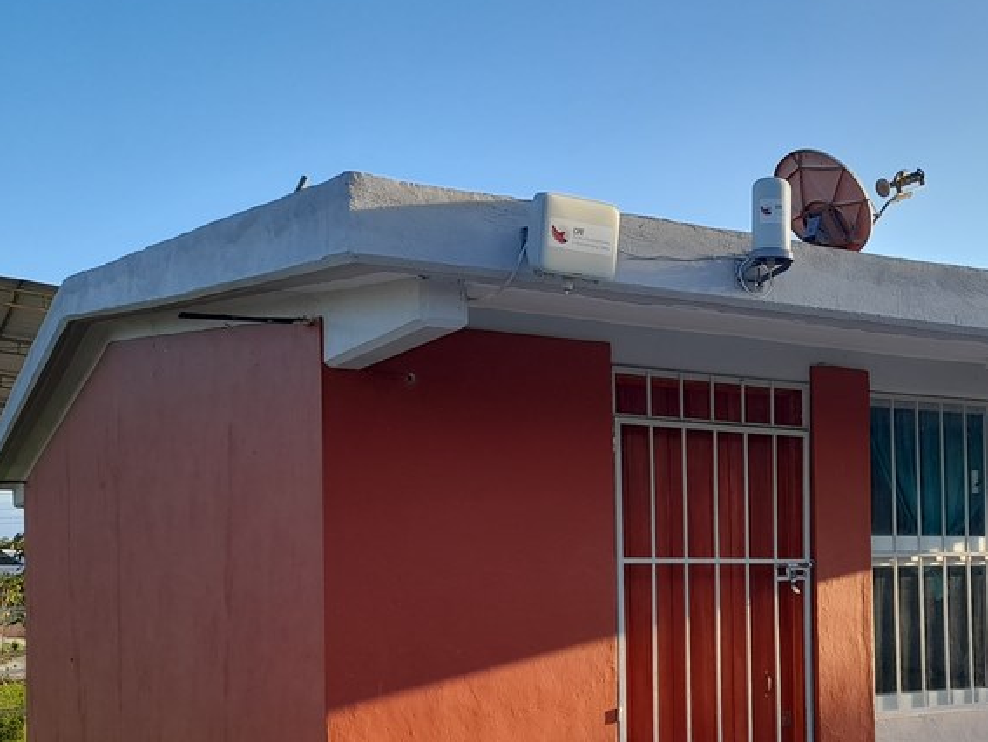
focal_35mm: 47
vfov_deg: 30.4
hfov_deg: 38.8
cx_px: 801
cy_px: 561
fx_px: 1342
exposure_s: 1/251
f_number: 2
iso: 20
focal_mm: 4.6
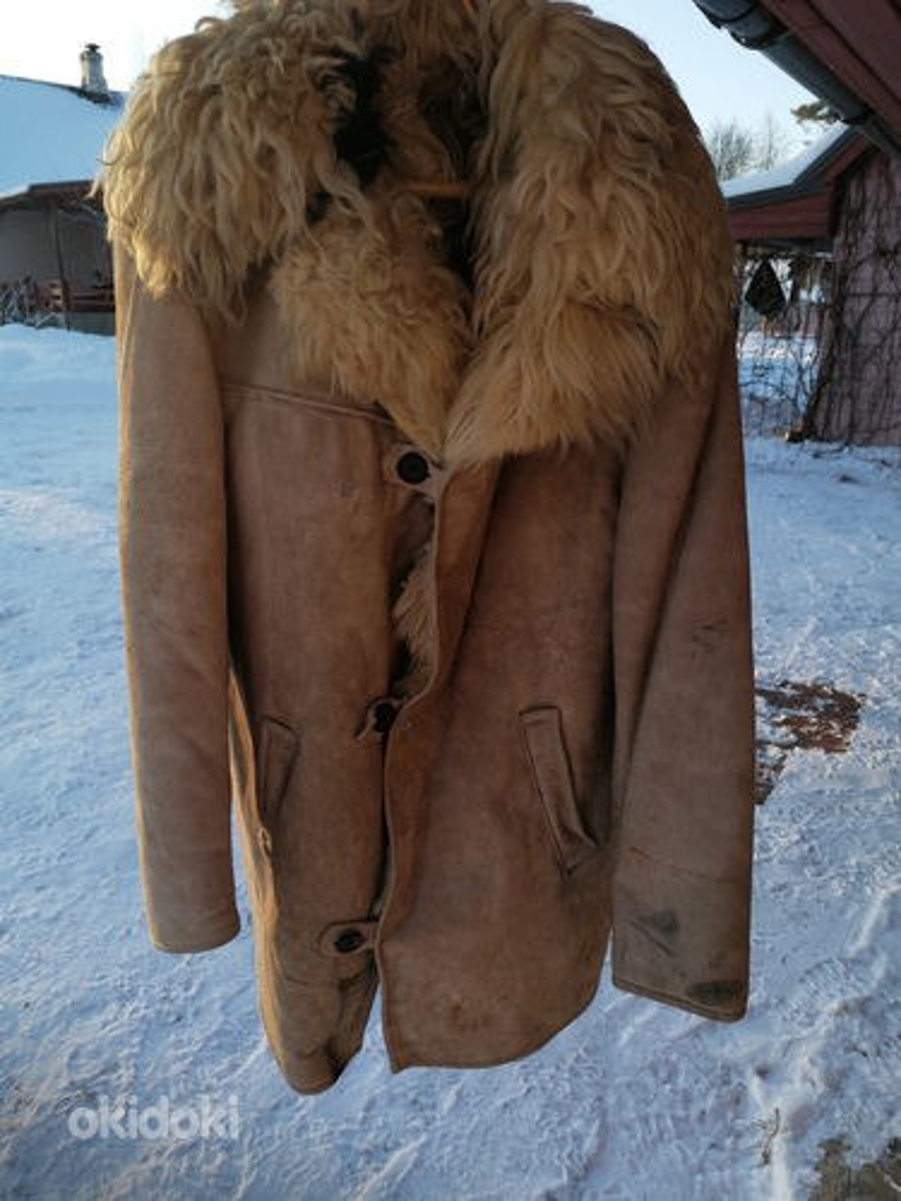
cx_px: 450
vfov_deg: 65.3
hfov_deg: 51.4
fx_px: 937
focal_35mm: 27
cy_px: 600
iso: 50
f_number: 1.8
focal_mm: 4.75
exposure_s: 1/304
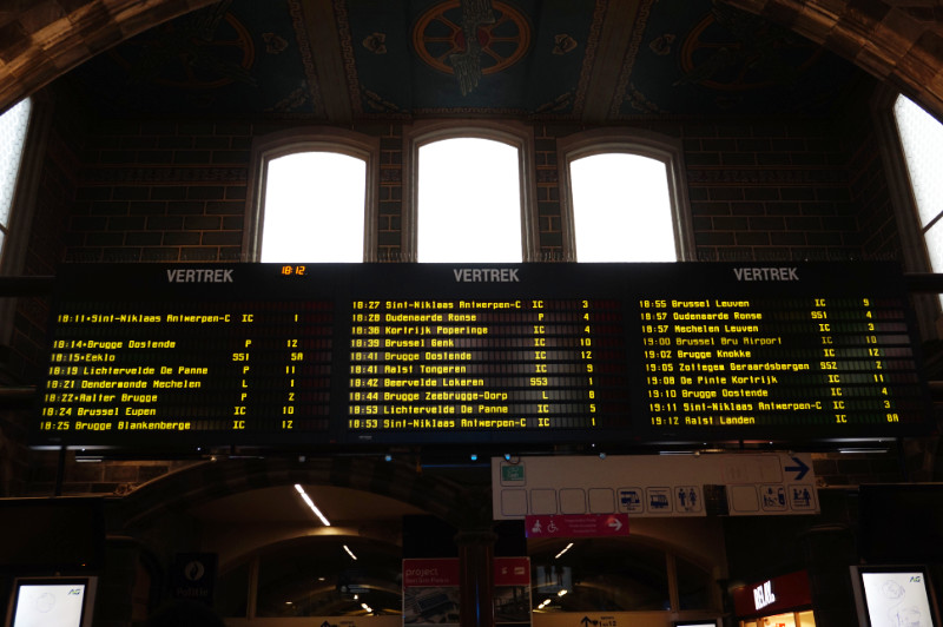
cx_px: 472
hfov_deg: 57.3
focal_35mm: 33
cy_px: 314
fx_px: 864
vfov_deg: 39.9
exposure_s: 1/60
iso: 250
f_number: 4
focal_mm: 22
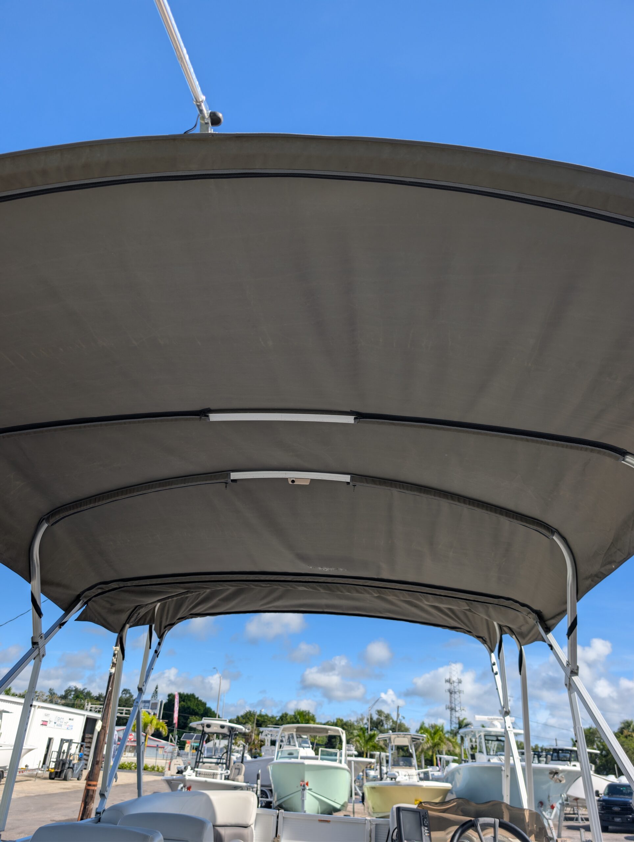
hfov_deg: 56.9
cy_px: 421
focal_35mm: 24
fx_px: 585
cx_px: 317
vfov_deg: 71.5
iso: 23
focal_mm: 6.9
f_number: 1.68
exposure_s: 1/986
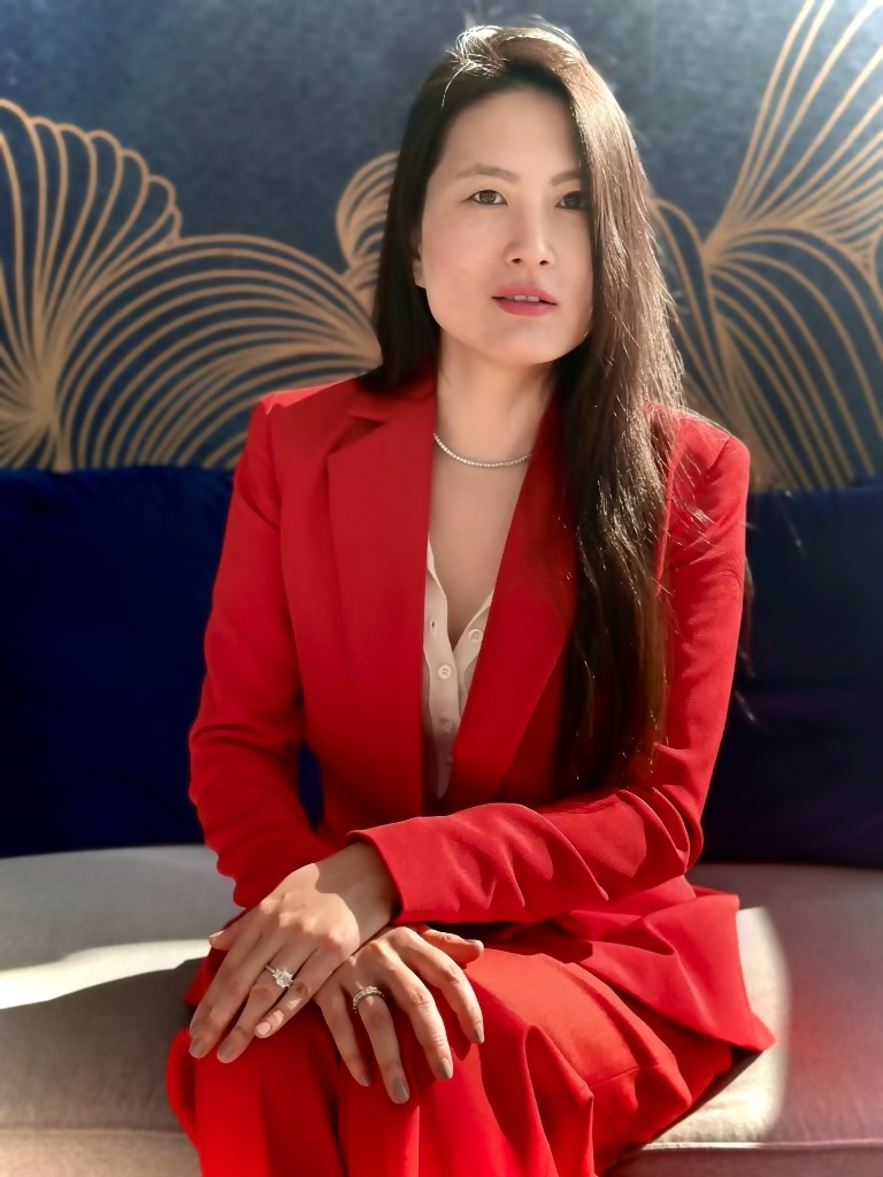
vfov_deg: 39.7
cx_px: 442
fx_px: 1633
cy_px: 588
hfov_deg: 30.3
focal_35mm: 48
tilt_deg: -11.0
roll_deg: -0.9
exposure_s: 1/740
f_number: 1.78
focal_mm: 6.86
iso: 80
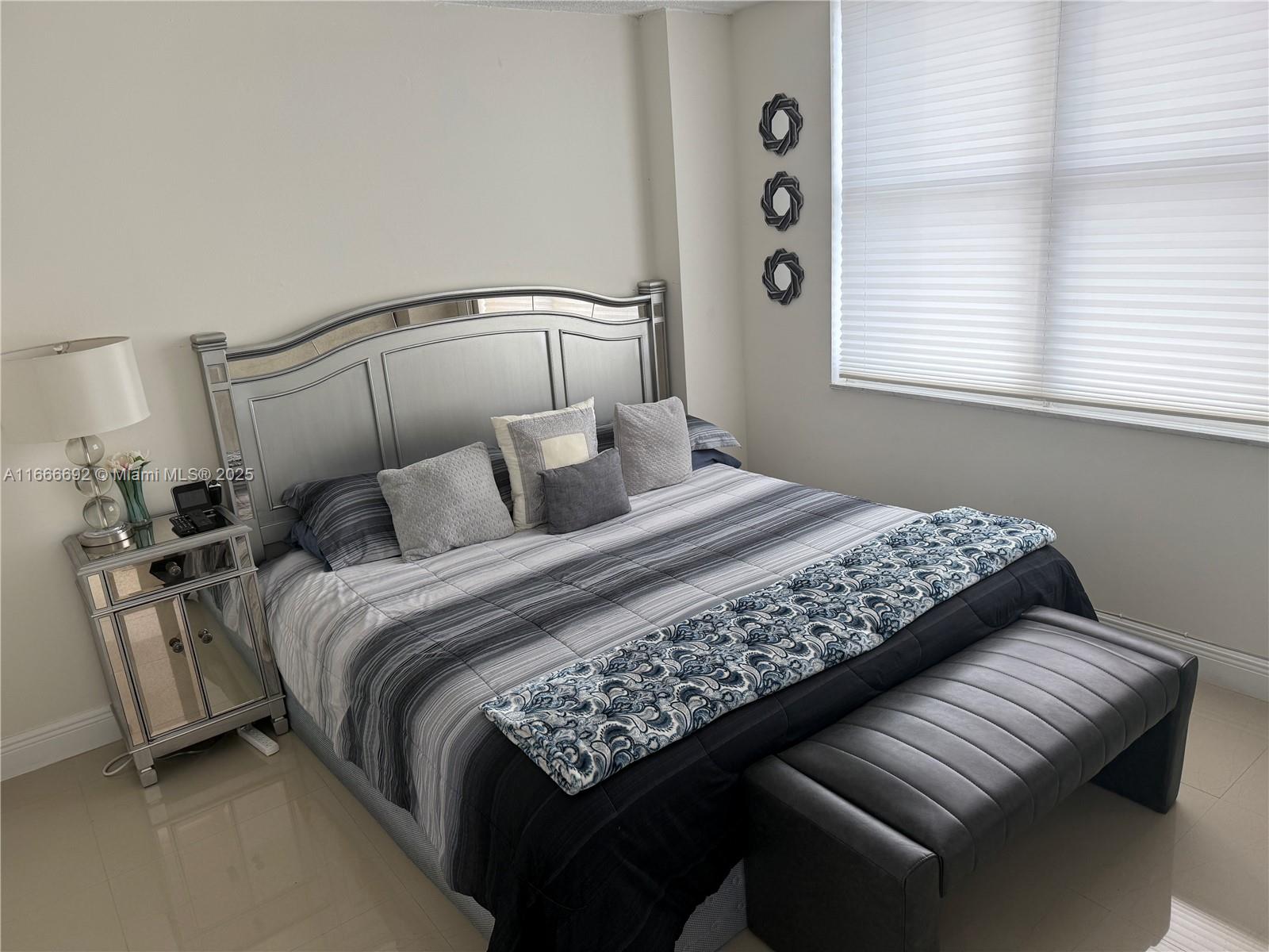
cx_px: 634
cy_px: 476
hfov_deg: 71.6
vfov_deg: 56.8
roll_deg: +3.5
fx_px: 880
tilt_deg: -14.1
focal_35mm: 24
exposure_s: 1/261
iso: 100
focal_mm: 6.76
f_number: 1.78
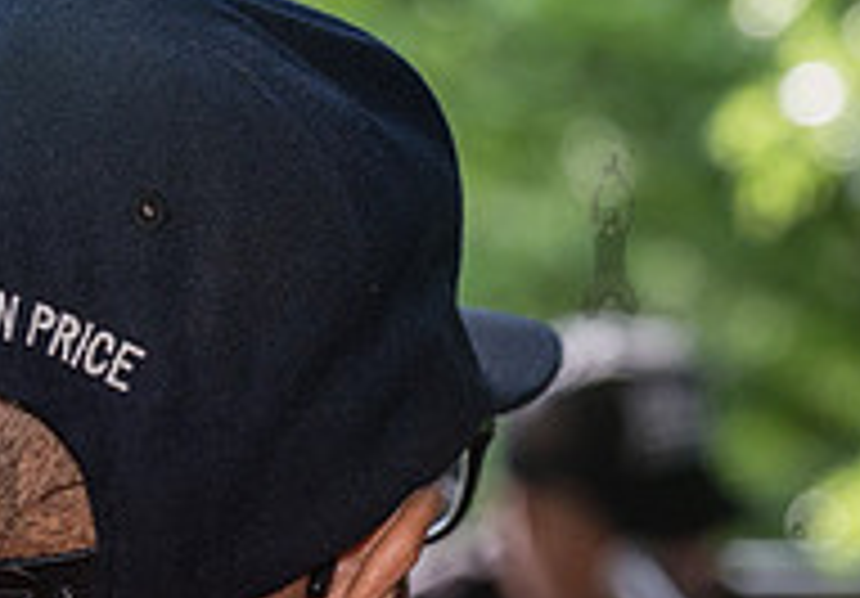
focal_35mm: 212
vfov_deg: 6.6
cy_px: 690
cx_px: 673
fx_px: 5134
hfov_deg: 9.6
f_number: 4
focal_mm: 64
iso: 1250
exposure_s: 1/320
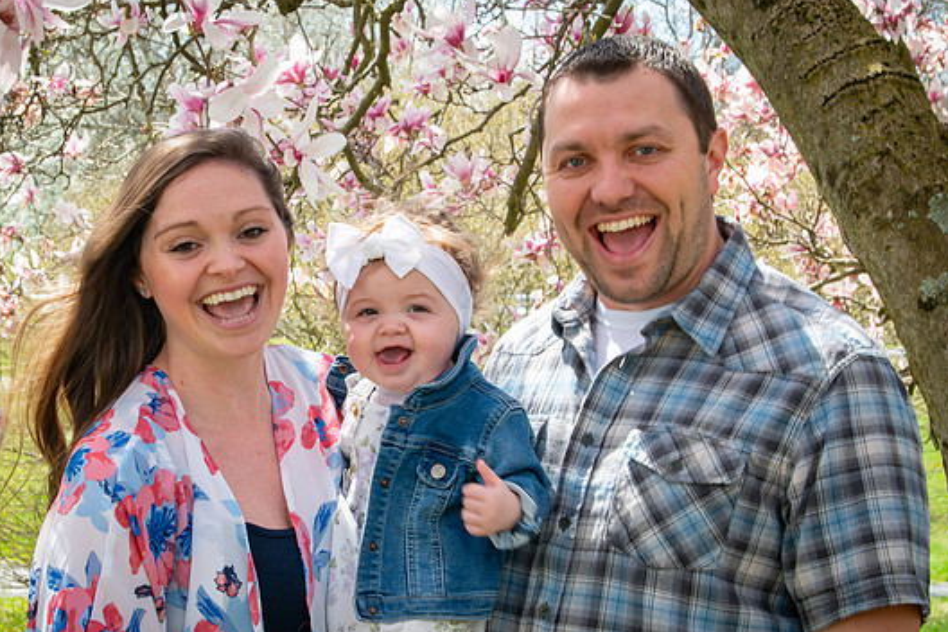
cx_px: 349
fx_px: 2343
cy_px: 334
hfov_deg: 22.8
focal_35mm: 89
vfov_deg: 15.4
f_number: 20
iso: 640
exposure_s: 1/80
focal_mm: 70
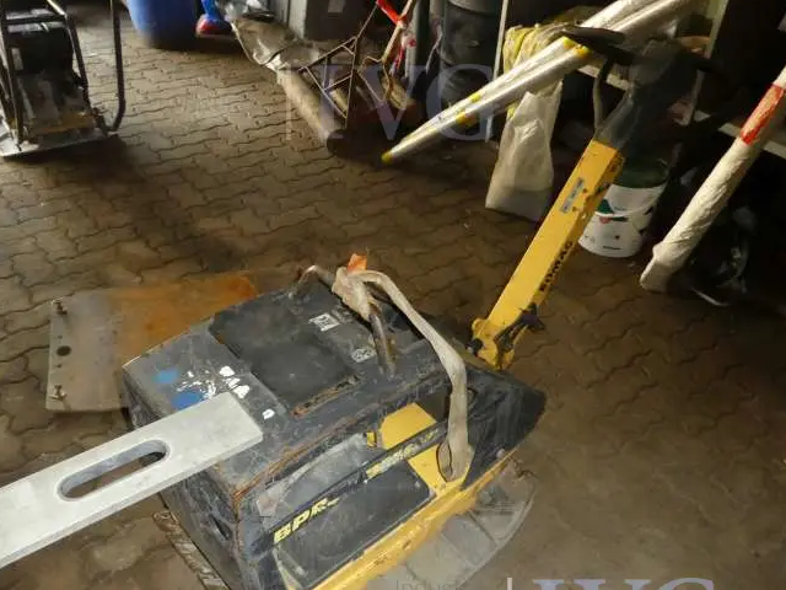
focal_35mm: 30
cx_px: 426
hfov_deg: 59.9
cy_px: 359
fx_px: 681
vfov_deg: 46.5
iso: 800
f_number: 3.3
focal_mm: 4.3
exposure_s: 1/60
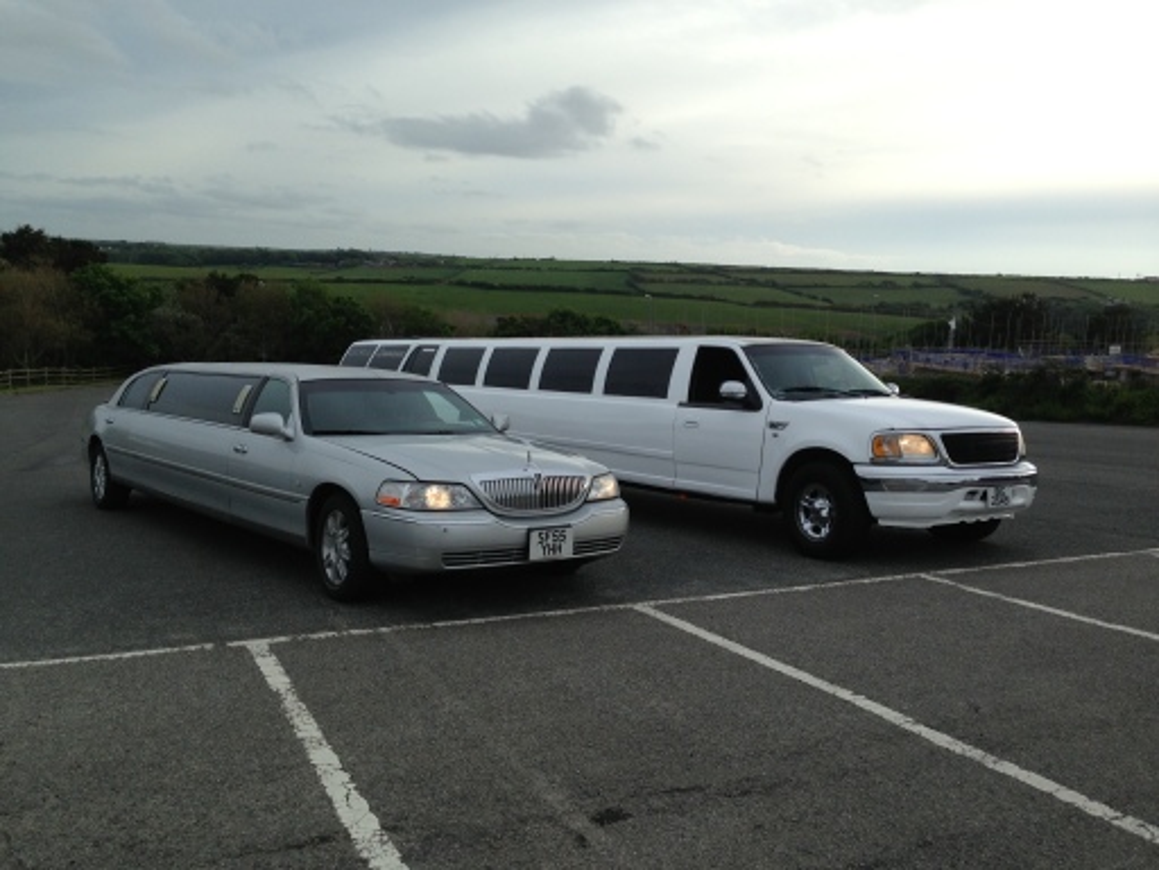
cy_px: 435
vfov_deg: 42.9
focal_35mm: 33
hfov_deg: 55.4
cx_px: 580
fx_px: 1105
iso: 50
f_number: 2.4
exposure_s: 1/763
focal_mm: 4.13
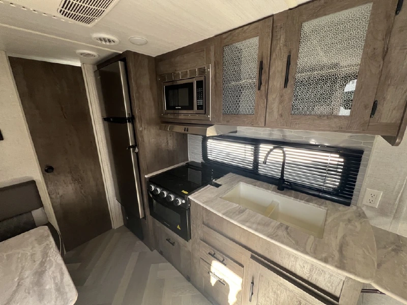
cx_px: 204
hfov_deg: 106.2
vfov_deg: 89.9
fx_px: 153
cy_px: 152
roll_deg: +3.1
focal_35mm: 13
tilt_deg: -11.5
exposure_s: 1/99
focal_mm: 1.57
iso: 125
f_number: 1.8
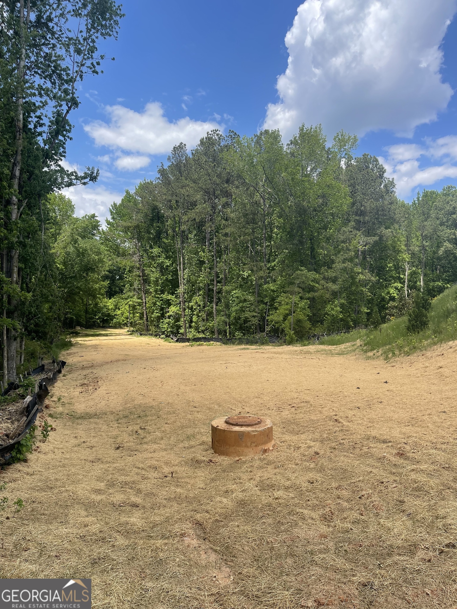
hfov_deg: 54.9
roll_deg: -0.1
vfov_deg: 69.4
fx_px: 440
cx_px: 228
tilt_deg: -1.5
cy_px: 304
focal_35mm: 25
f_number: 1.6
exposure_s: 1/2660
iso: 32
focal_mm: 5.1
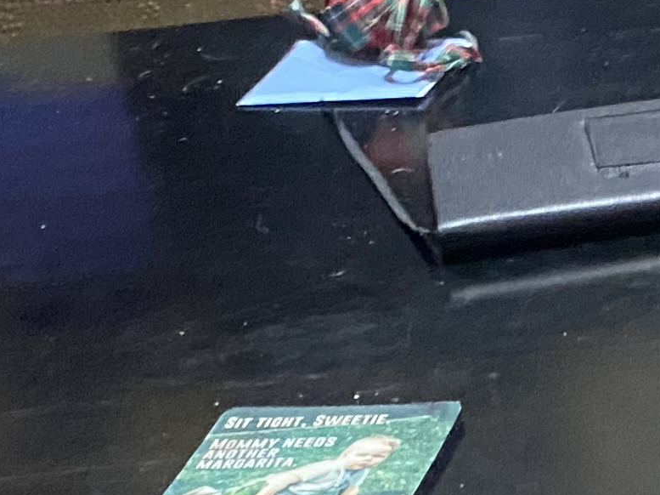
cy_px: 520
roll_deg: +5.9
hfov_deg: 14.0
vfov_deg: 10.9
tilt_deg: -26.2
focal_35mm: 135
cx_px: 894
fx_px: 2573
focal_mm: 4.25
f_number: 1.8
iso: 640
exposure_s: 1/30
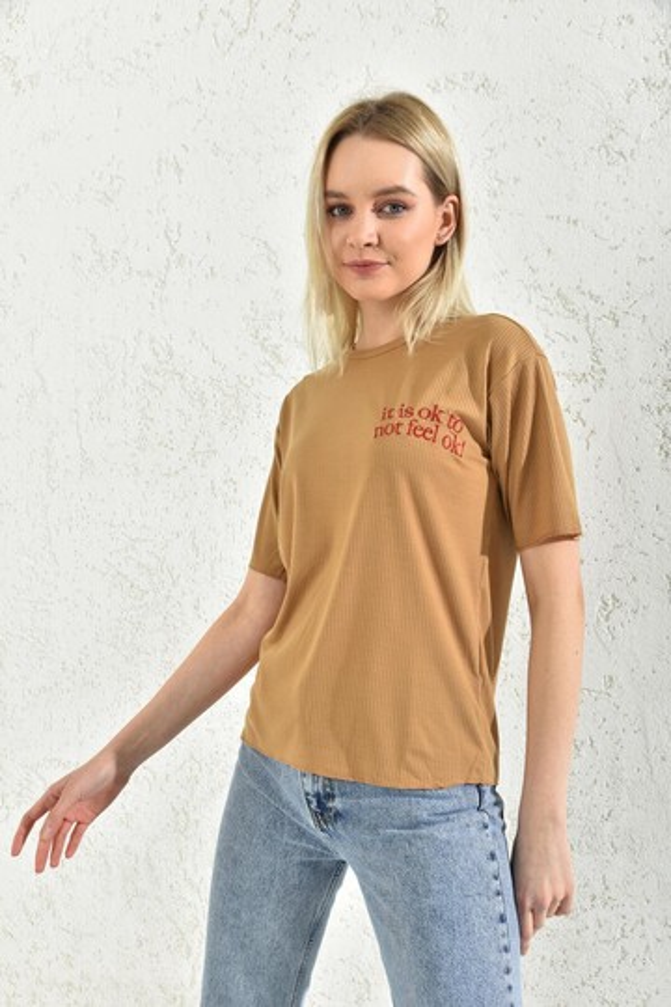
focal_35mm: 36
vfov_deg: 53.1
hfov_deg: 36.9
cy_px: 504
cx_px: 336
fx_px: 1006
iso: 100
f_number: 7.1
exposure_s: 1/160
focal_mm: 36
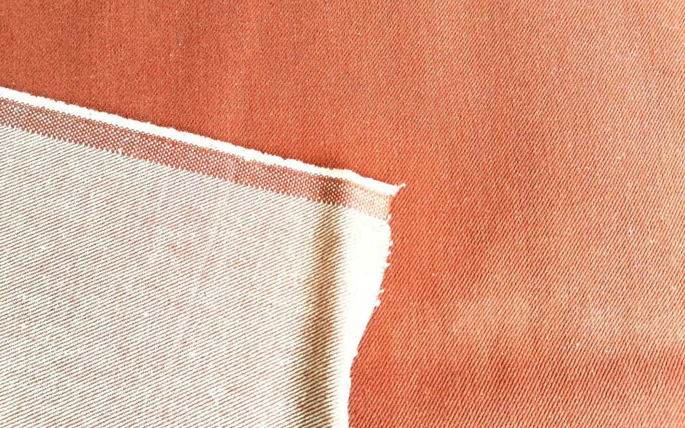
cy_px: 216
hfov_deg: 64.6
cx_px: 345
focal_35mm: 29
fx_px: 541
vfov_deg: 43.2
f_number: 1.8
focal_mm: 4.75
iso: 50
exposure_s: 1/139
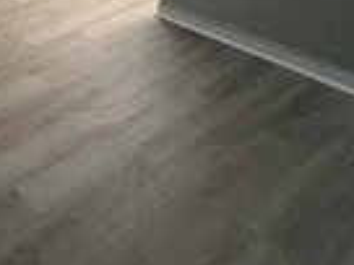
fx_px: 450
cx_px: -40
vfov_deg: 25.4
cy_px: -125
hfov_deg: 36.1
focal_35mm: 44
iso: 250
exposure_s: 1/60
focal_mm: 2.22
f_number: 2.2
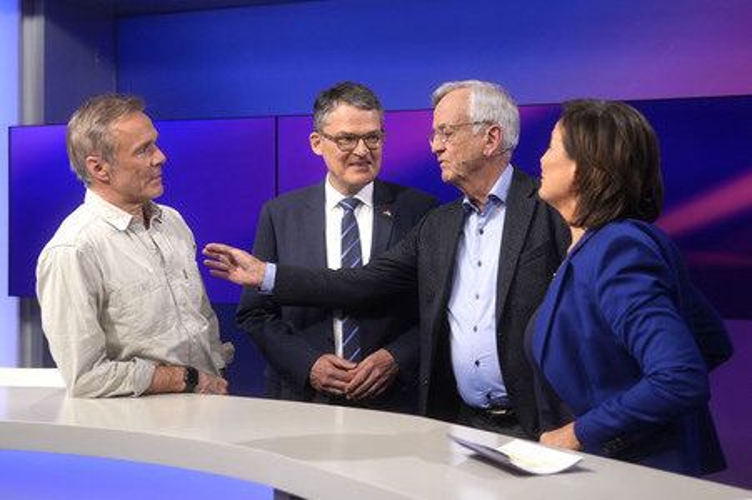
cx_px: 376
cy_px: 250
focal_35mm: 45
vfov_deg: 29.8
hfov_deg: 43.6
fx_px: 939
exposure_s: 1/250
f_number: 2.2
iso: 640
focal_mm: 30
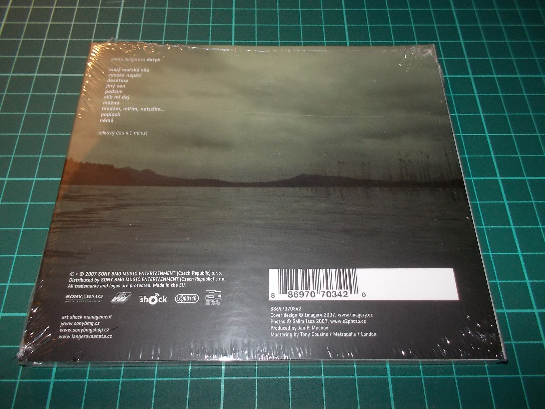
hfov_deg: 61.7
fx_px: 457
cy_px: 204
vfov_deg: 48.2
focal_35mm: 29
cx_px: 272
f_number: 3.3
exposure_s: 1/30
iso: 200
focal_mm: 4.1
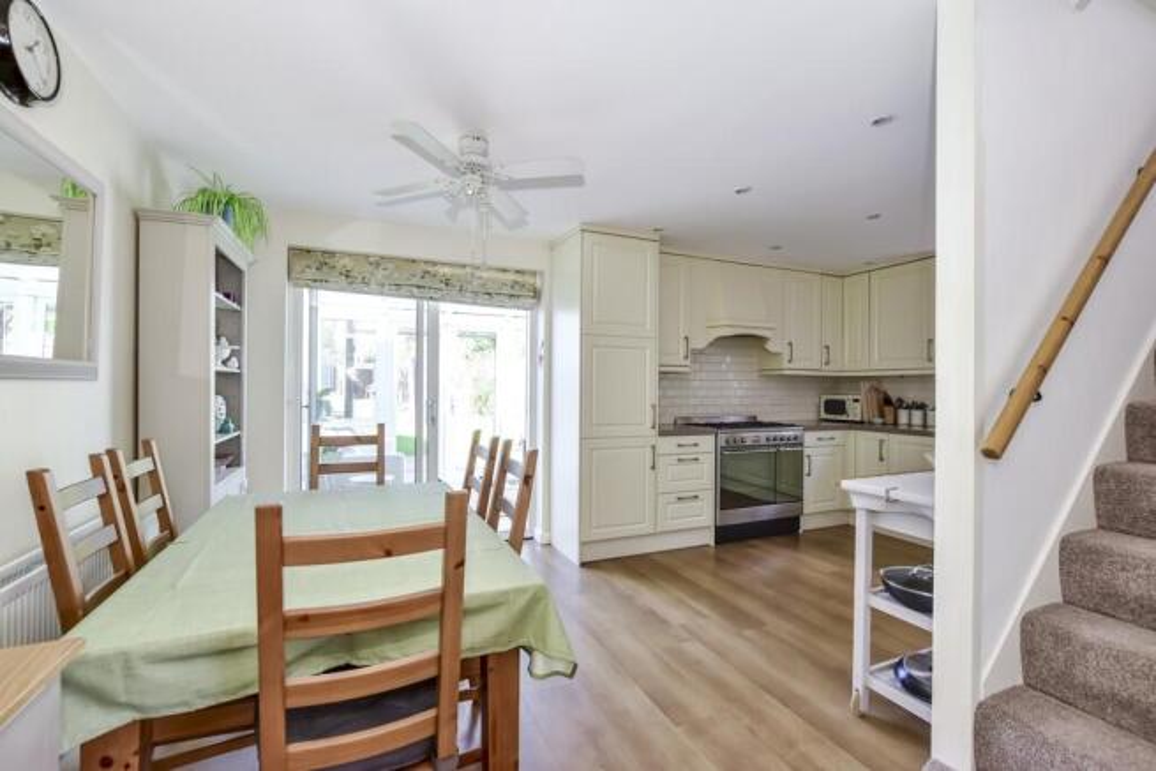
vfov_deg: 77.4
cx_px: 578
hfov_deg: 100.4
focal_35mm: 15
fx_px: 482
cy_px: 386
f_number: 8
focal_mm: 10
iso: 640
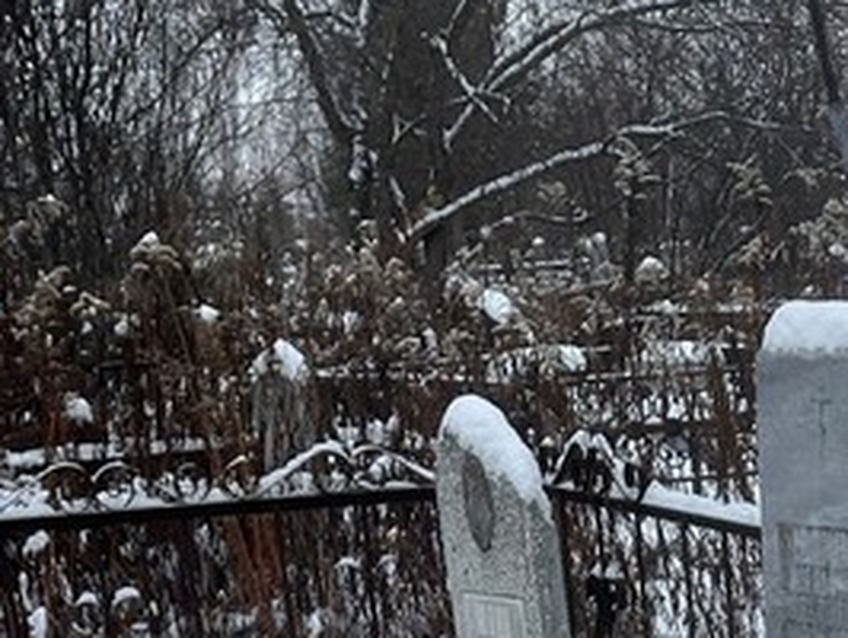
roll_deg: -0.4
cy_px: 1037
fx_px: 2452
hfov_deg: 19.1
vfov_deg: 13.7
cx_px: 822
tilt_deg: -14.5
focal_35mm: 100
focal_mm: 5.7
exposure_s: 1/1089
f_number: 1.5
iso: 50
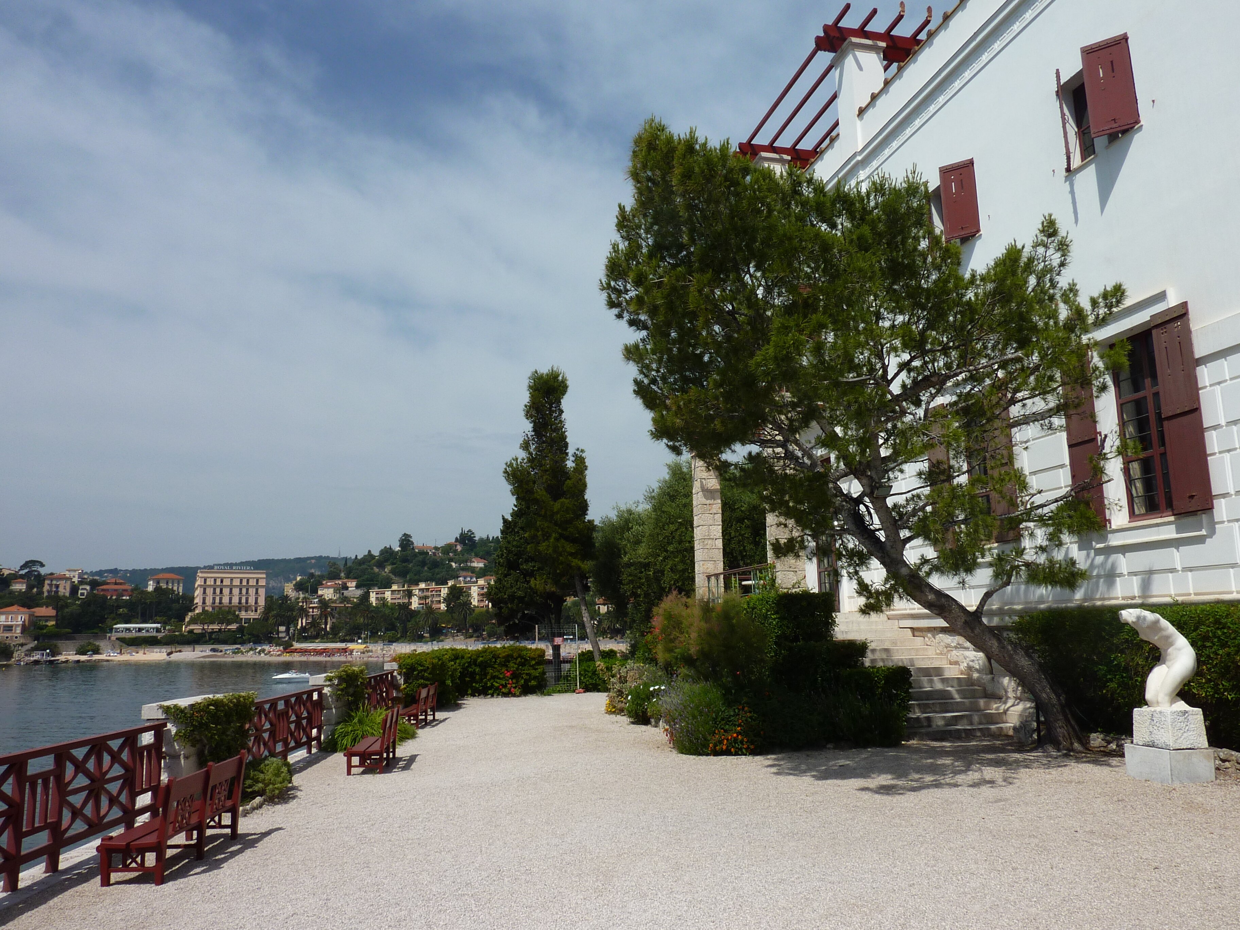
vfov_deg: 54.9
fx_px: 896
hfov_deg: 69.4
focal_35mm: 25
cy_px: 465
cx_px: 620
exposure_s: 1/640
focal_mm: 4.1
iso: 80
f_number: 5.6
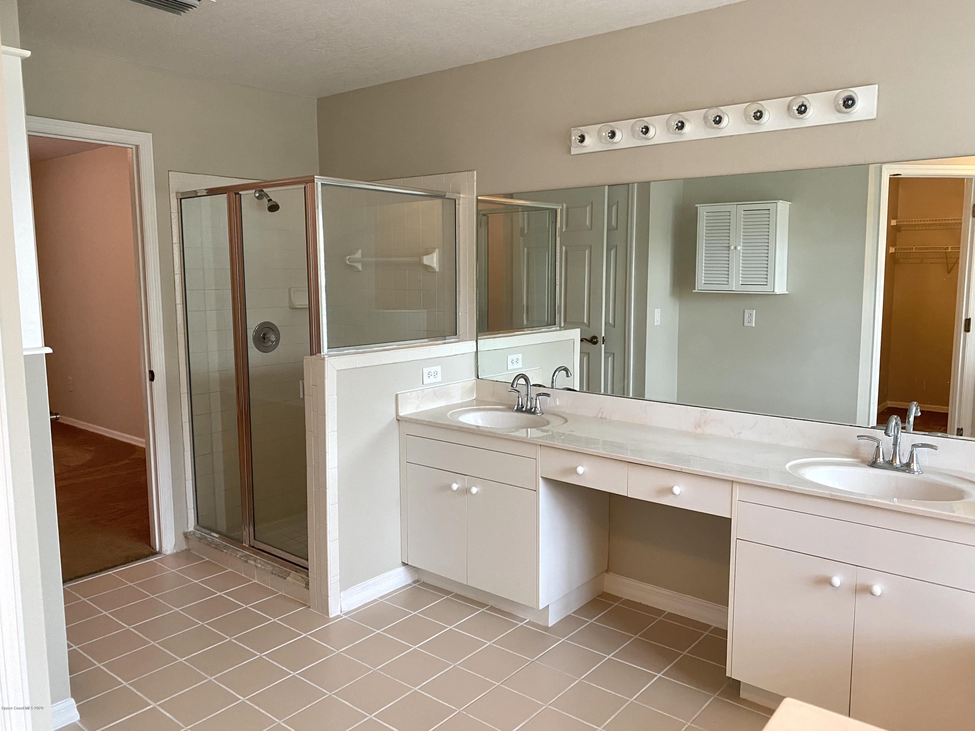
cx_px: 488
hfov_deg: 67.3
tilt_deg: -8.2
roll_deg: +1.5
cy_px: 366
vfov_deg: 53.1
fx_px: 732
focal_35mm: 26
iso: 160
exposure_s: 1/60
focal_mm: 4.25
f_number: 1.8
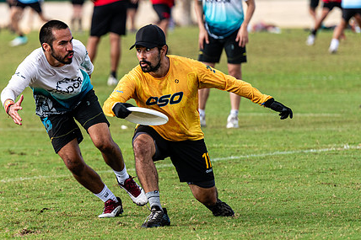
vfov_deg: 2.7
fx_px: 5072
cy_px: 121
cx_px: 34
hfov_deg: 4.1
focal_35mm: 506
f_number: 3.2
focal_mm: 200
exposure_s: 1/1000
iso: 140
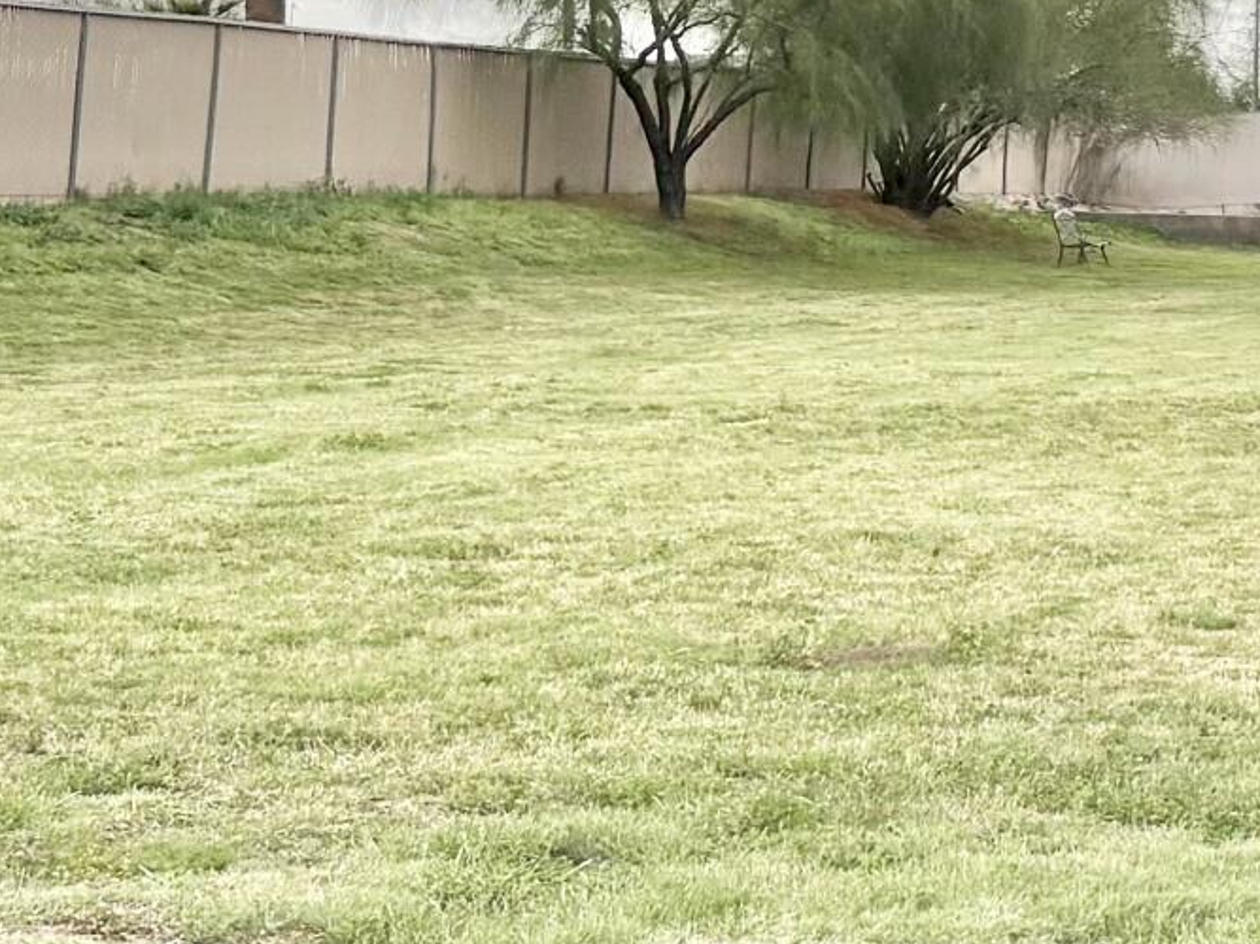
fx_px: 4258
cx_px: 1315
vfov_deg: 12.5
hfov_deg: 16.4
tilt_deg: +1.5
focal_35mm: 117
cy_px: -70
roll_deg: -1.7
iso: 50
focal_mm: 5.96
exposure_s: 1/4608
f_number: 1.6
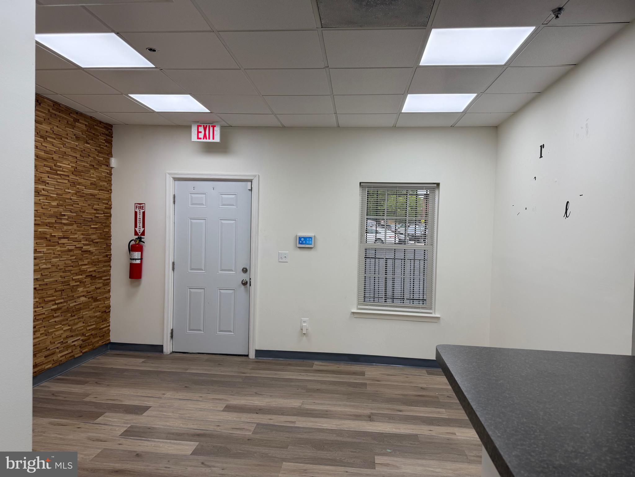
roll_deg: -1.3
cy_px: 238
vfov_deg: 56.8
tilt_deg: -2.9
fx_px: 440
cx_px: 318
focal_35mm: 24
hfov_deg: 71.6
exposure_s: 1/365
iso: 100
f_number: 1.78
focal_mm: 6.76
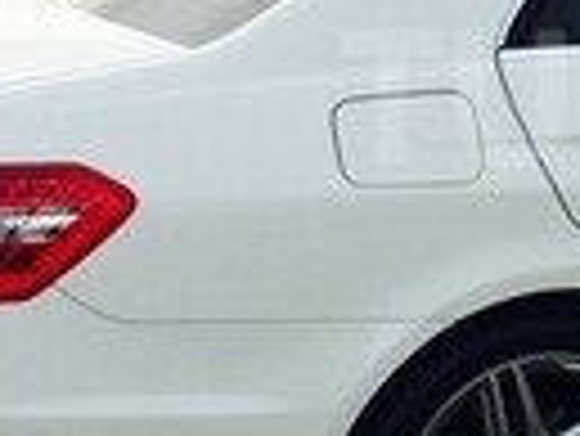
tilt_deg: -12.2
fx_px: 2482
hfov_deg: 12.8
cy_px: 97
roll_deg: -1.6
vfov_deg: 10.0
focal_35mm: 148
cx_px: 800
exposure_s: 1/1053
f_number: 2.2
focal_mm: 4.15
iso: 32
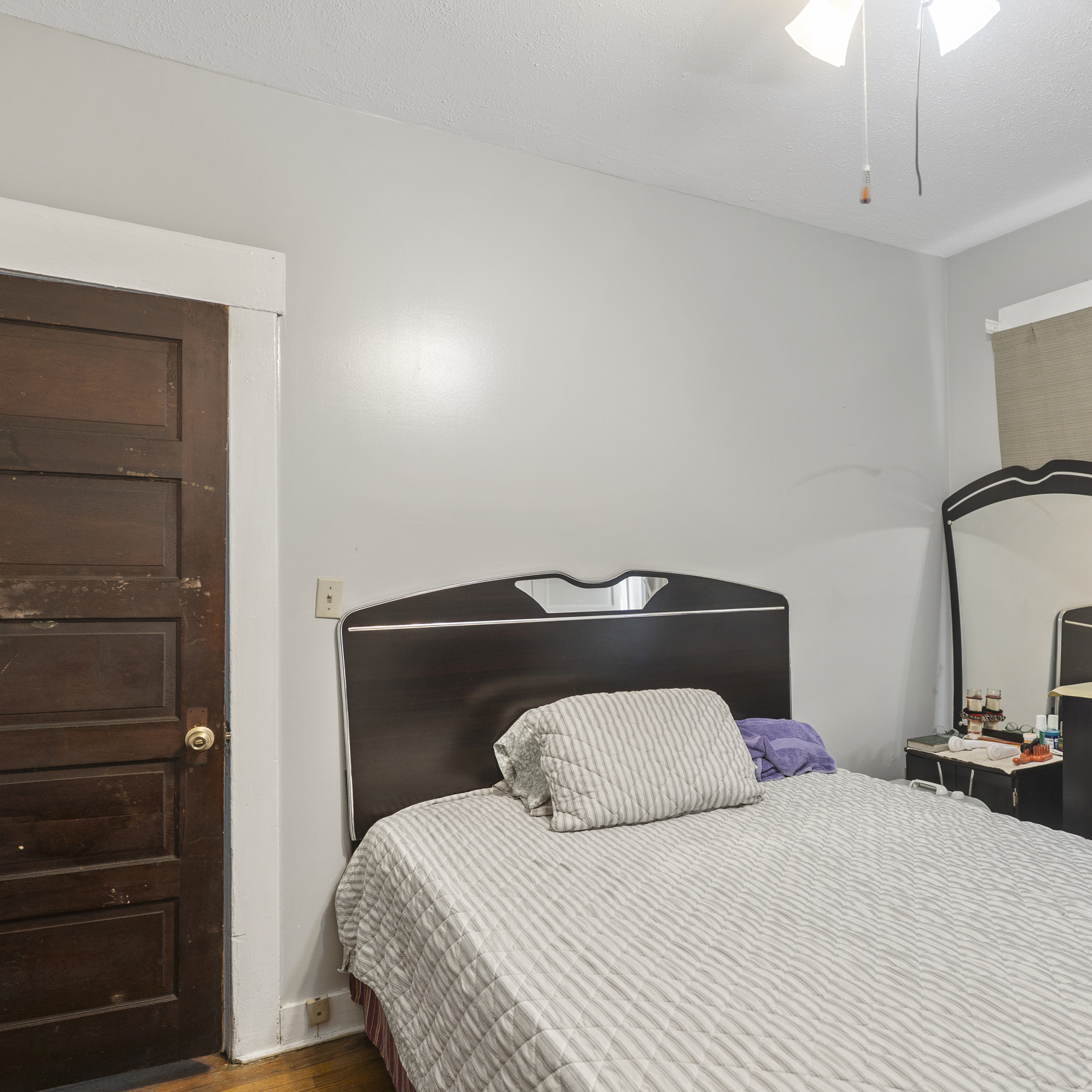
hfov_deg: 64.7
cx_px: 681
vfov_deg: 65.6
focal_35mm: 24
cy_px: 537
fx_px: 847
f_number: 1.8
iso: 125
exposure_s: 1/13
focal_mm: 11
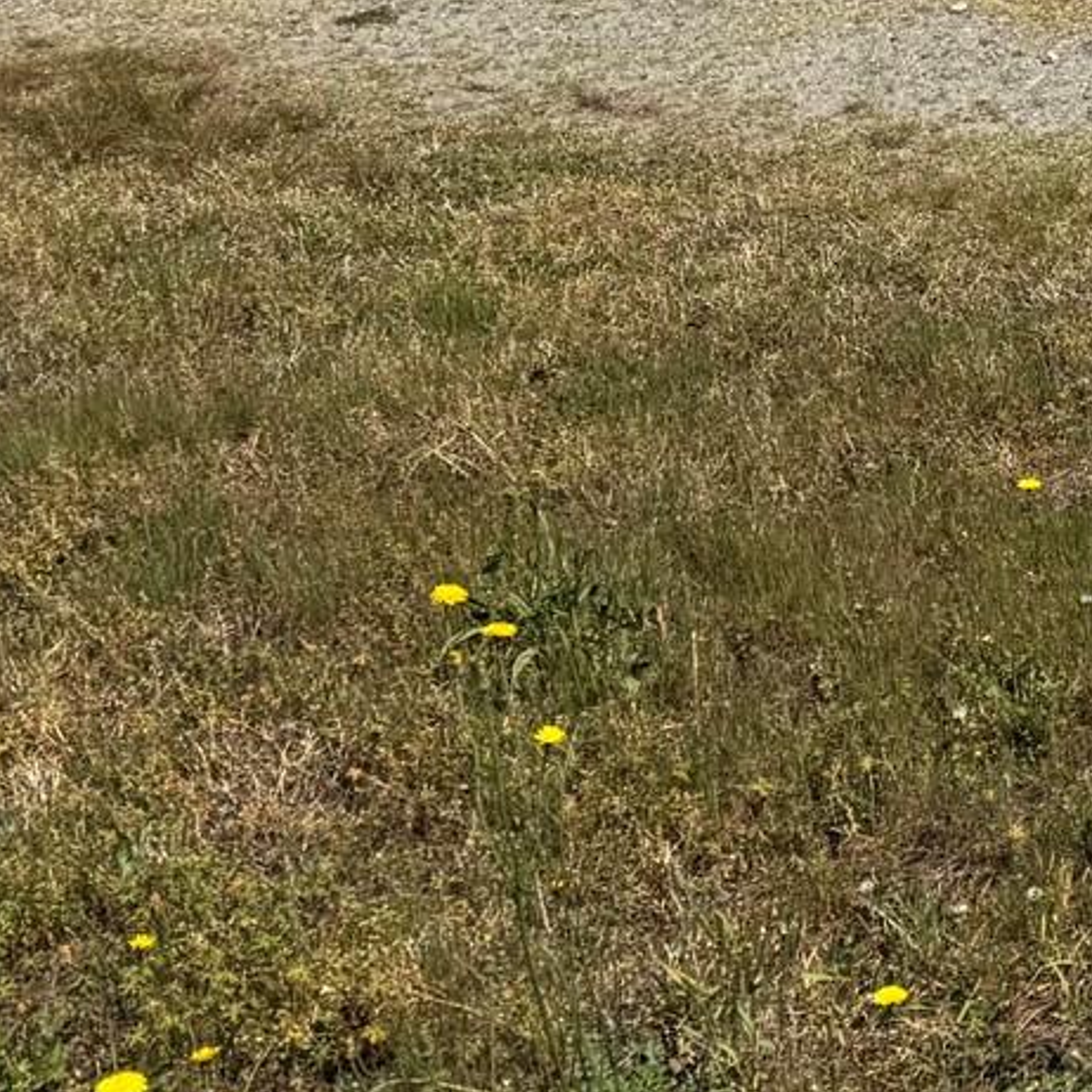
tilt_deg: -7.4
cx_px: 2019
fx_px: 3355
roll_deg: -0.8
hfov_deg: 15.6
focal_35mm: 94
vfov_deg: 16.7
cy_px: -570
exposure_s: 1/6410
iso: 80
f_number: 1.78
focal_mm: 6.76
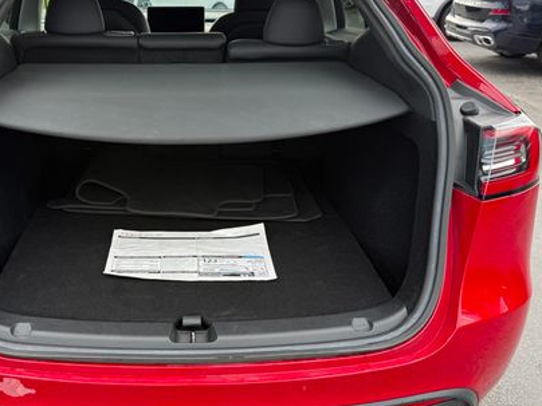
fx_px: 595
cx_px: 186
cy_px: 210
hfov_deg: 48.3
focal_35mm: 38
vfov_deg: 37.7
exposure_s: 1/121
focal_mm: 6.76
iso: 64
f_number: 1.78
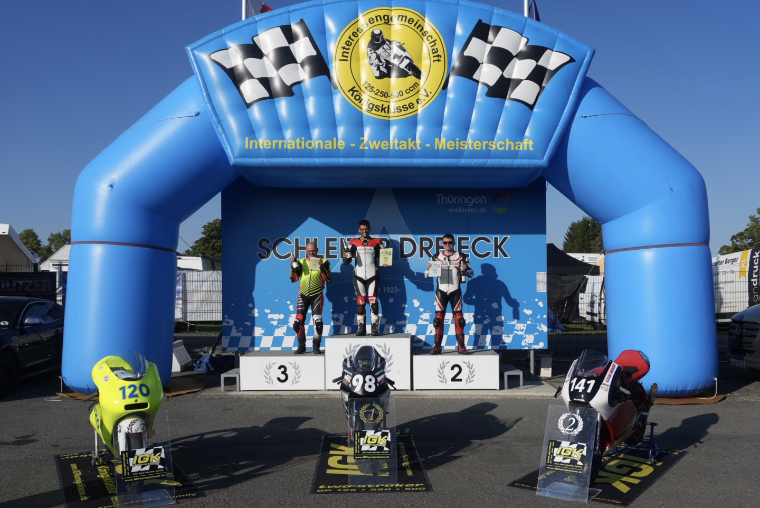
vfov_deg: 43.7
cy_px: 254
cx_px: 380
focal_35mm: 30
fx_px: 634
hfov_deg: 61.9
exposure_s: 1/1000
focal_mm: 20
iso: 100
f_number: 5
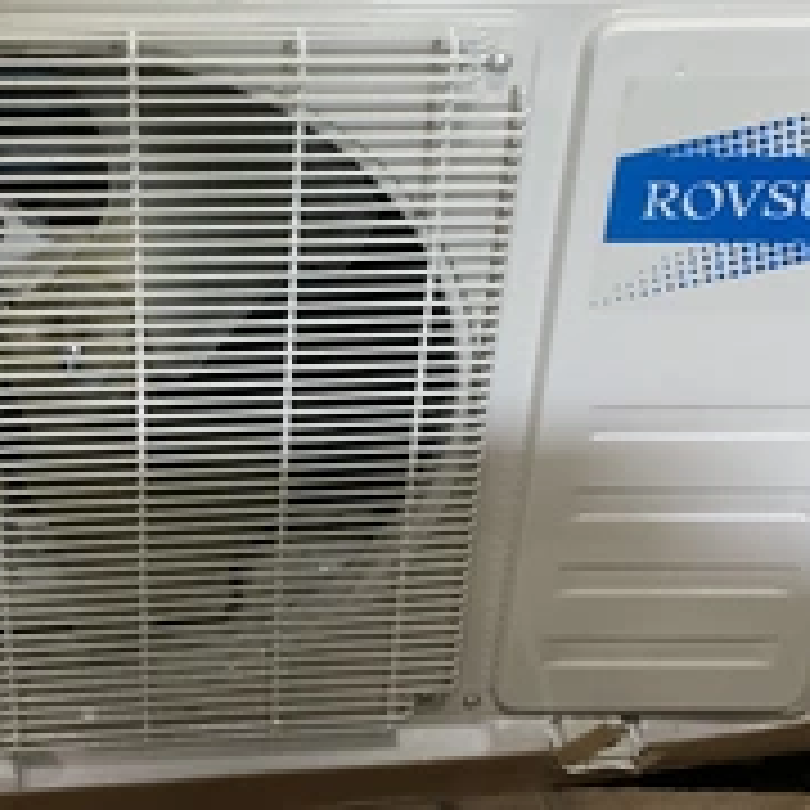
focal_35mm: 57
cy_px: 279
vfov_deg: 29.9
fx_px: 1509
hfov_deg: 29.8
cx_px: 266
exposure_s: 1/60
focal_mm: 3
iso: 160
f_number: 1.8
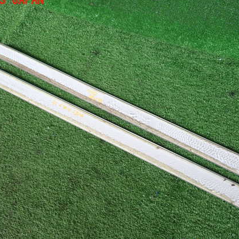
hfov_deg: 51.1
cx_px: 112
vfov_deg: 51.1
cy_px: 123
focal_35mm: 32
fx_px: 250
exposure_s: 1/100
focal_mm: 4.5
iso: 100
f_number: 2
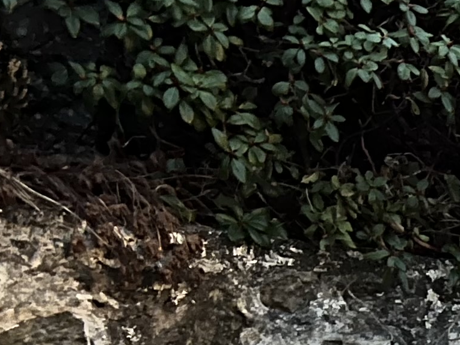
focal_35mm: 137
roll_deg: -3.6
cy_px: 823
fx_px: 1821
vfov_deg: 9.6
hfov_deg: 12.2
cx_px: 1022
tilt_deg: -24.0
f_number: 1.5
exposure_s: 1/12
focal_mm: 5.7
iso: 640
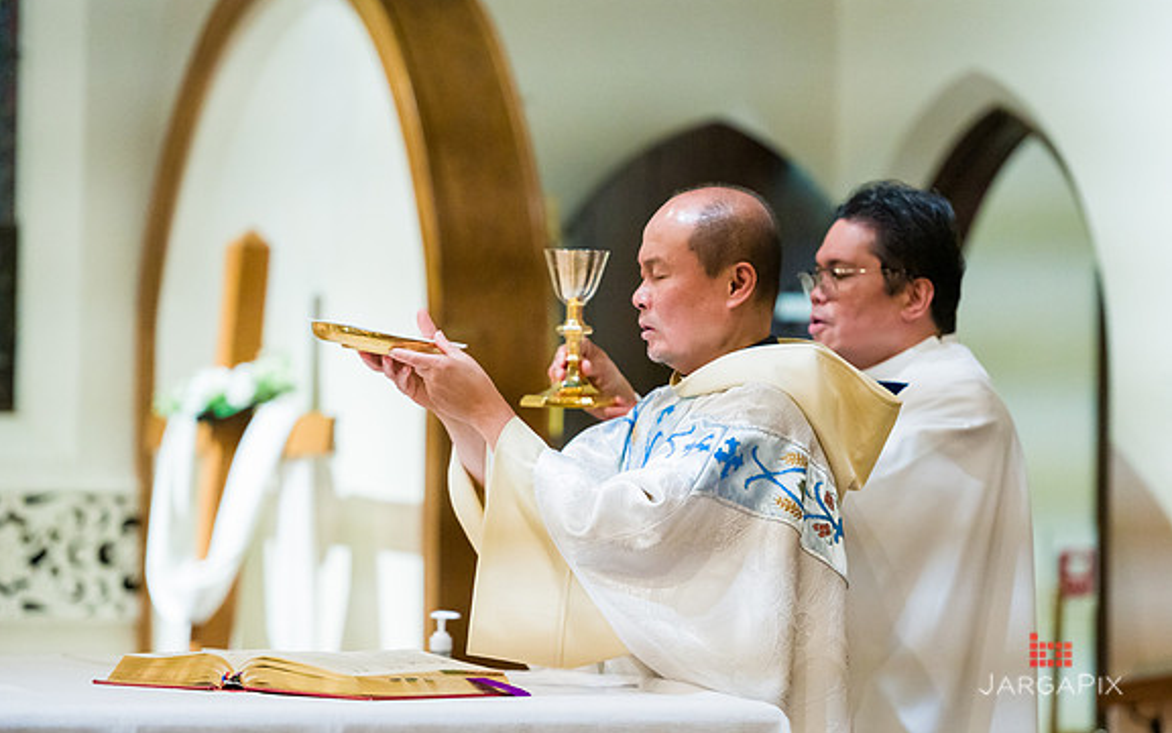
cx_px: 584
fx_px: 5238
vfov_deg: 8.0
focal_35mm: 164
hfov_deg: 12.8
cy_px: 346
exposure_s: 1/250
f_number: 3.2
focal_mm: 160
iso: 6400
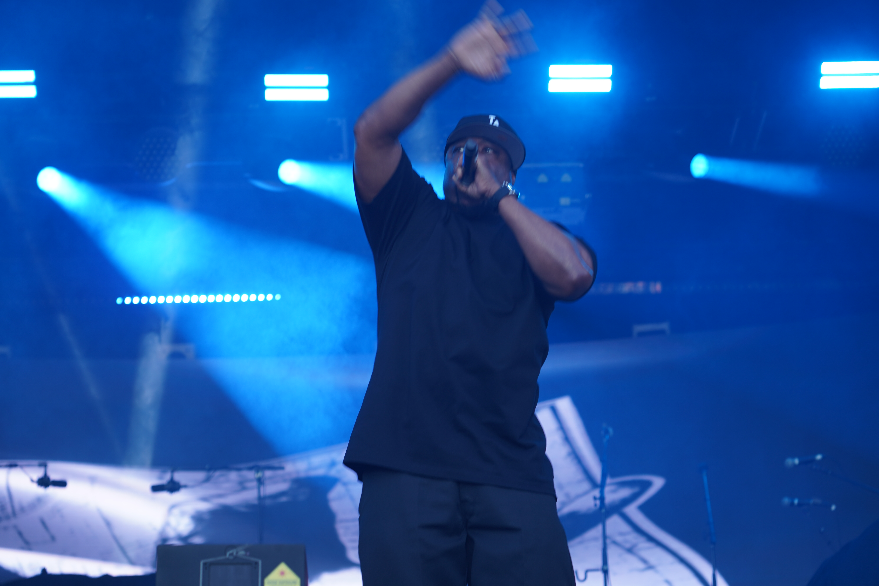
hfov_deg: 23.9
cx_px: 440
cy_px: 293
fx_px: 2075
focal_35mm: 85
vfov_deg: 16.1
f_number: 4
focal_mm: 85
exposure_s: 1/100
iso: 100
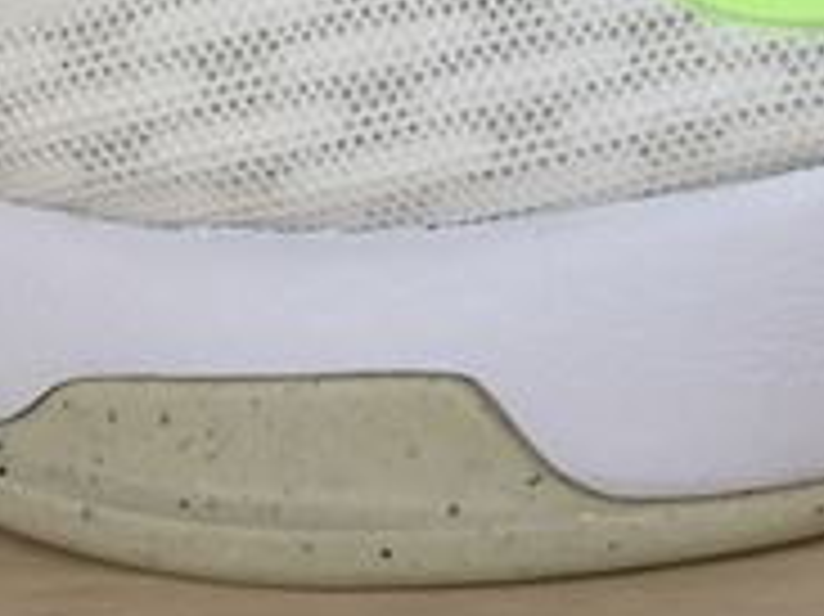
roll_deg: +0.4
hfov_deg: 14.5
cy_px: -279
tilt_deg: -11.8
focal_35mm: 127
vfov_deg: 11.2
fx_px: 3021
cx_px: 1220
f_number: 2.2
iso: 25
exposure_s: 1/189
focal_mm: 4.15
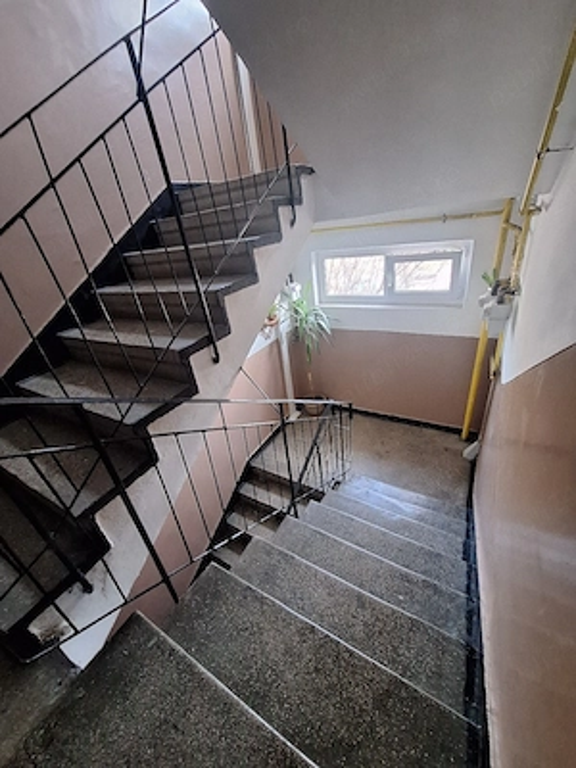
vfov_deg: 106.2
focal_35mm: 13
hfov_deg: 89.9
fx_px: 288
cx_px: 288
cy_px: 384
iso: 320
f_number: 2.2
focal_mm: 1.74
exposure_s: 1/25
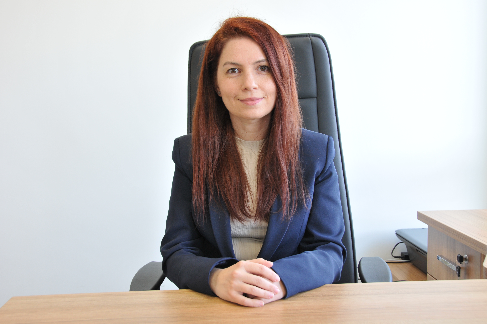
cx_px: 244
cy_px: 162
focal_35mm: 42
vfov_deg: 31.8
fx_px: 567
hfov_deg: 46.4
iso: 400
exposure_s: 1/40
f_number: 6.3
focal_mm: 28
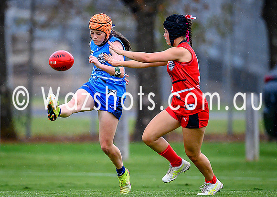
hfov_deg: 1.7
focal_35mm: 1173
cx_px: 101
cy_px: 84
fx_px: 9226
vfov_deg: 1.2
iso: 2500
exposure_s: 1/1600
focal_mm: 500
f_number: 4
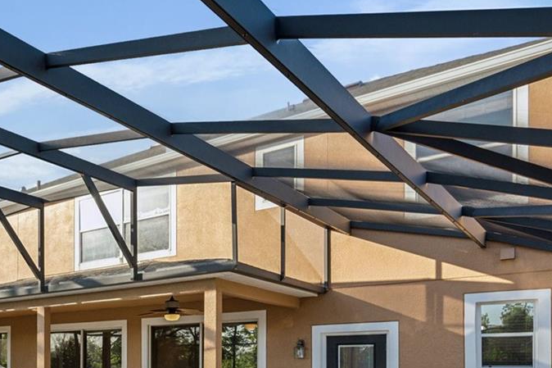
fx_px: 582
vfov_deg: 32.4
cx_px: 35
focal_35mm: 38
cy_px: 364
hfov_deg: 45.0
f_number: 7.1
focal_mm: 16
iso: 125
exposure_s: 1/100
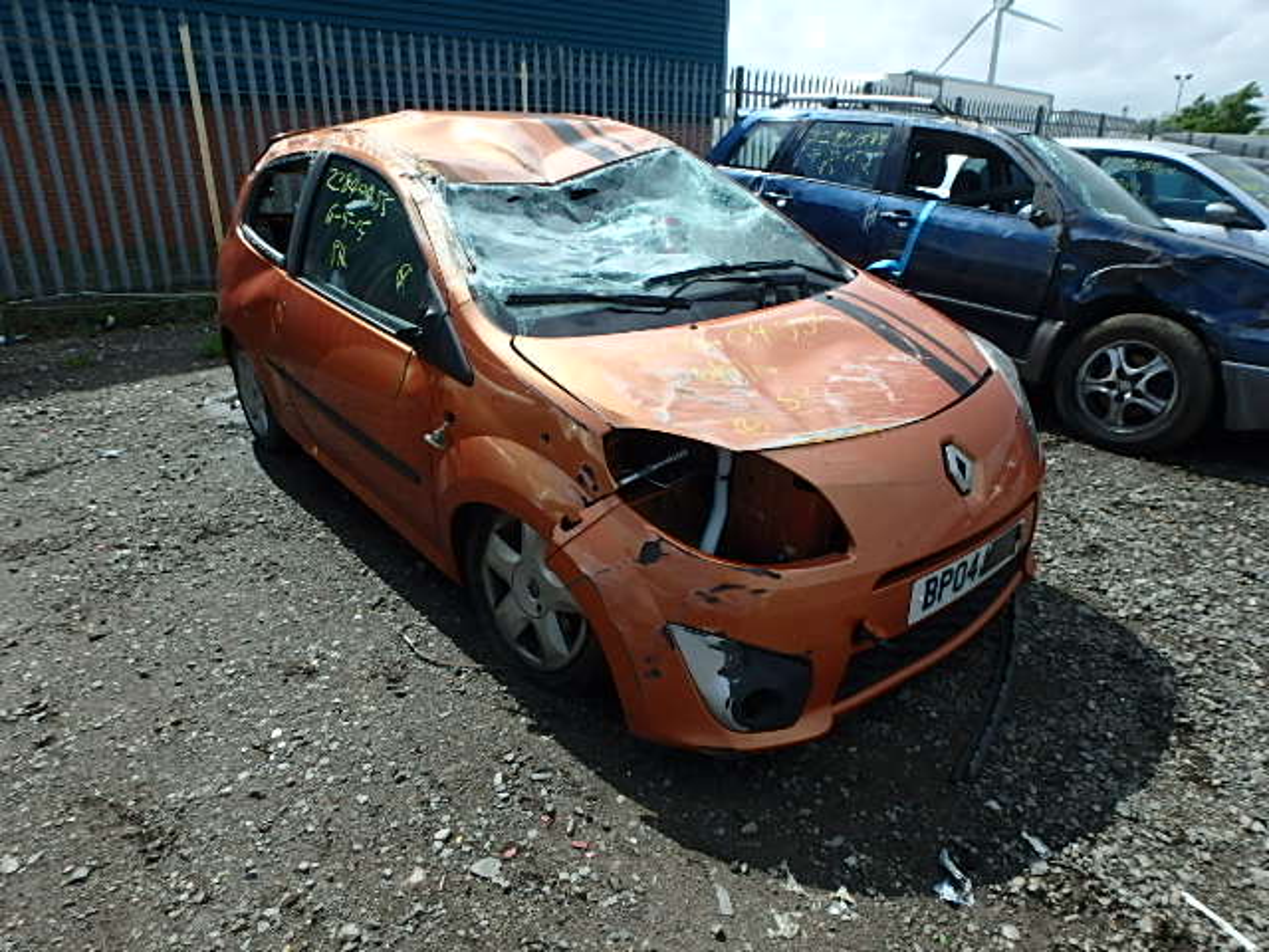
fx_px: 770
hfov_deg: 79.0
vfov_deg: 63.4
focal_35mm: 21
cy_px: 476
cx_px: 634
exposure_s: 1/1250
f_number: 3.5
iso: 125
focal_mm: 3.7
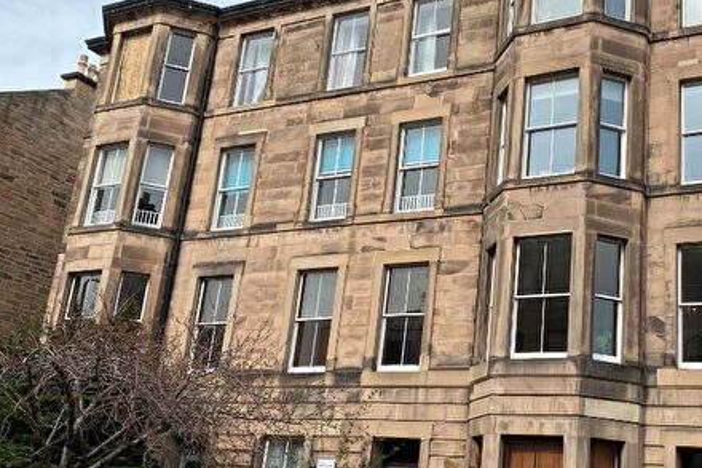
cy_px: 263
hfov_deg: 44.4
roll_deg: -4.8
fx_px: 838
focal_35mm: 43
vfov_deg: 31.1
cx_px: 495
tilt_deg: +17.6
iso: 32
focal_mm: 4.25
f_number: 1.8
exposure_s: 1/2028
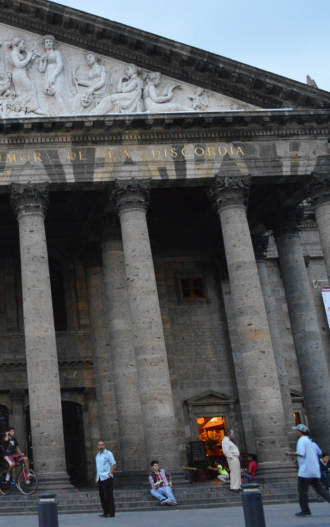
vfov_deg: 45.2
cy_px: 247
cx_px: -51
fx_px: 633
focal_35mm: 44
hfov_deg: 26.4
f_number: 5
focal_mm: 18
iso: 3200
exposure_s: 1/50
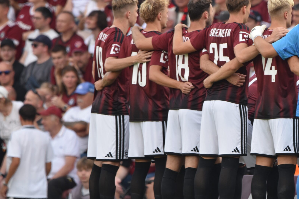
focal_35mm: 1428
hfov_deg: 1.4
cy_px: 92
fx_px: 11859
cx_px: 236
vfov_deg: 1.0
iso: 400
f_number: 6.3
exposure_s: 1/250
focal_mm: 600
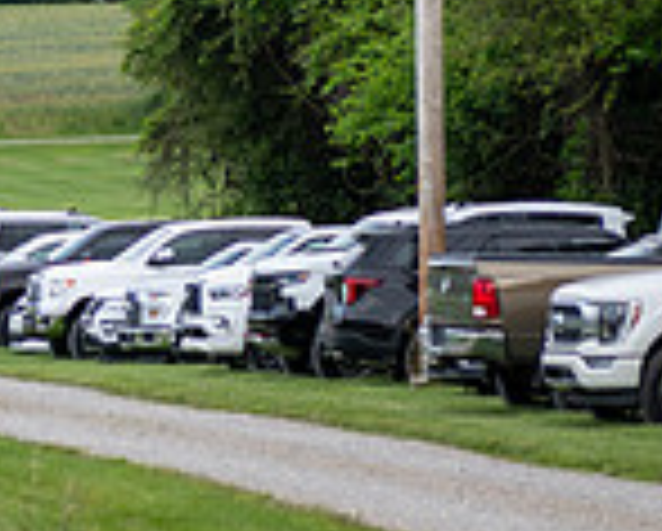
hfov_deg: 4.9
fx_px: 7651
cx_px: -371
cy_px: 226
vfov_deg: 4.0
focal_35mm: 390
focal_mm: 70
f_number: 3.5
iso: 100
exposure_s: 1/320
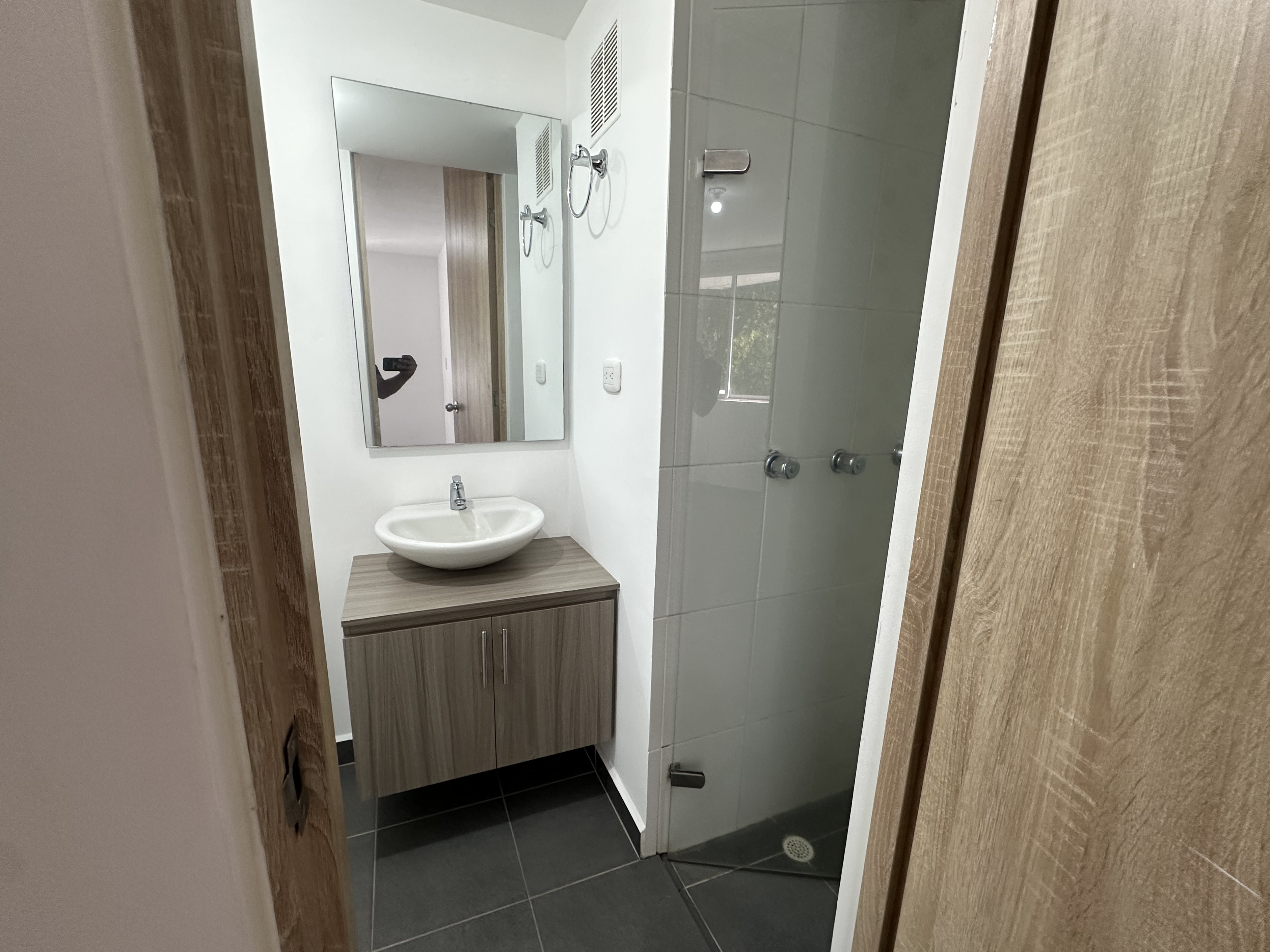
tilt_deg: -13.9
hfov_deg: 98.2
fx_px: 550
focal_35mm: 15
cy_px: 502
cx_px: 623
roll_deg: -2.1
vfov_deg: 81.7
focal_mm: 2.22
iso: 200
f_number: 2.2
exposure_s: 1/120
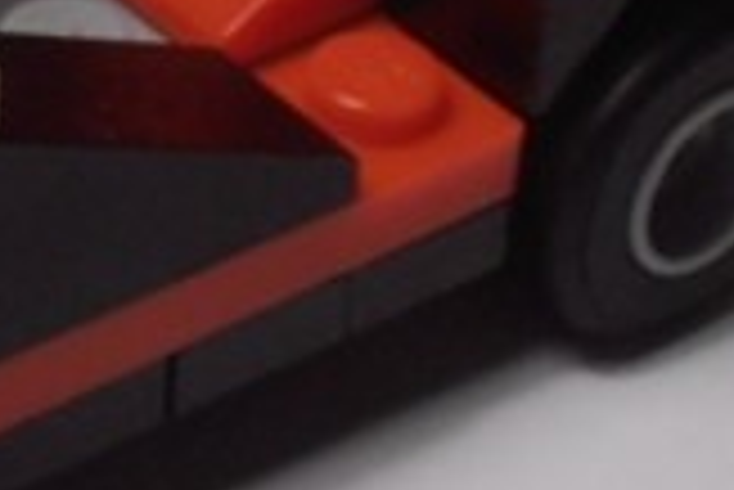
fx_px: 4326
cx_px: -302
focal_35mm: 212
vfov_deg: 6.5
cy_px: -106
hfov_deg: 9.5
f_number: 3.9
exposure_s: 1/80
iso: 100
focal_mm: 6.61
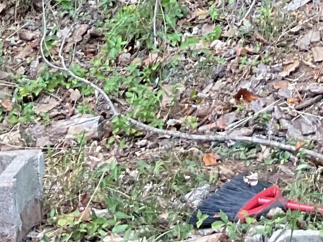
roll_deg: +1.0
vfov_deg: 8.6
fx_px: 1446
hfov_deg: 12.4
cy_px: -364
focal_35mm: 155
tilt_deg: +9.1
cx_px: 392
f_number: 1.8
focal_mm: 3
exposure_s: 1/60
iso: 80
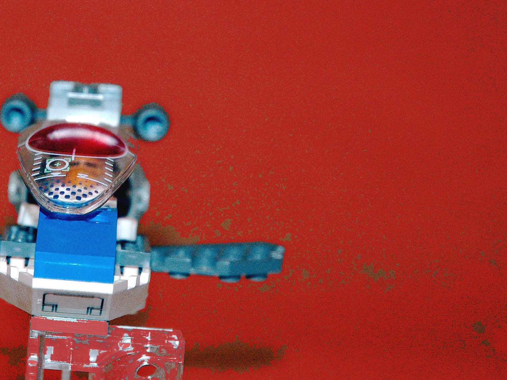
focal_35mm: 199
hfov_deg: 9.9
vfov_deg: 7.5
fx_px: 2915
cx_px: 102
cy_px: 188
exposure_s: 1/60
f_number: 4.5
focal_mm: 70
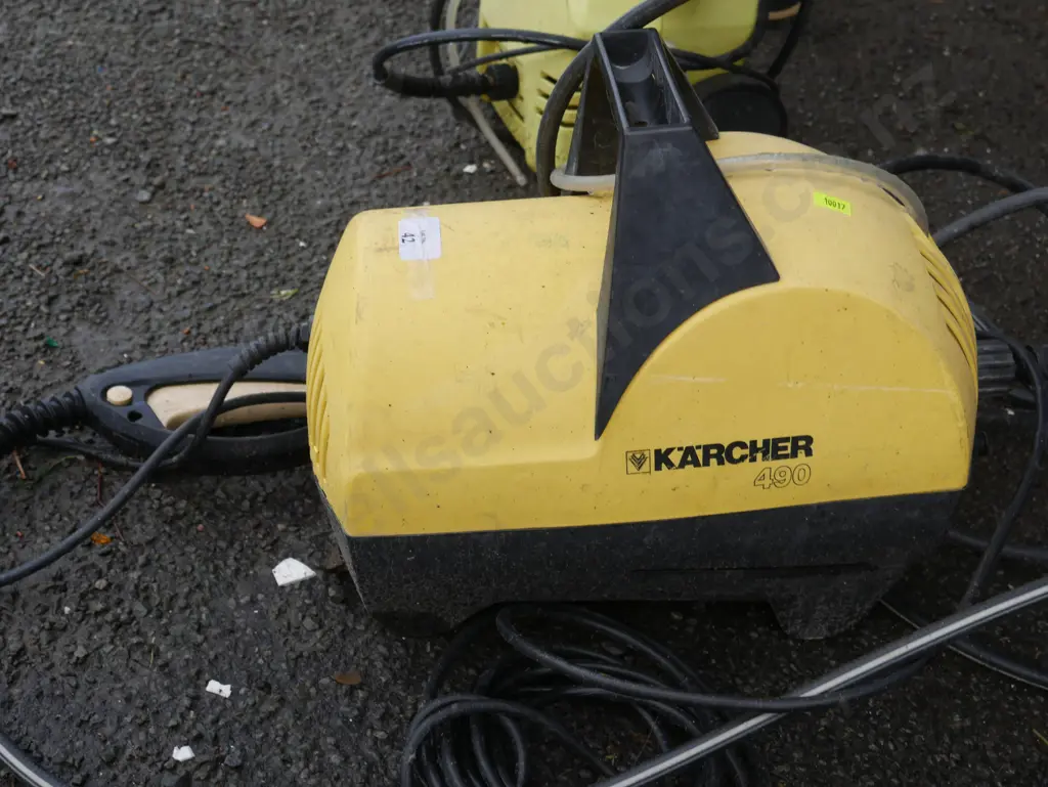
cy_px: 394
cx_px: 524
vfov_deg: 31.5
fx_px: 1393
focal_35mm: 46
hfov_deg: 41.2
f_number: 5.6
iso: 200
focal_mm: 23
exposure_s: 1/125
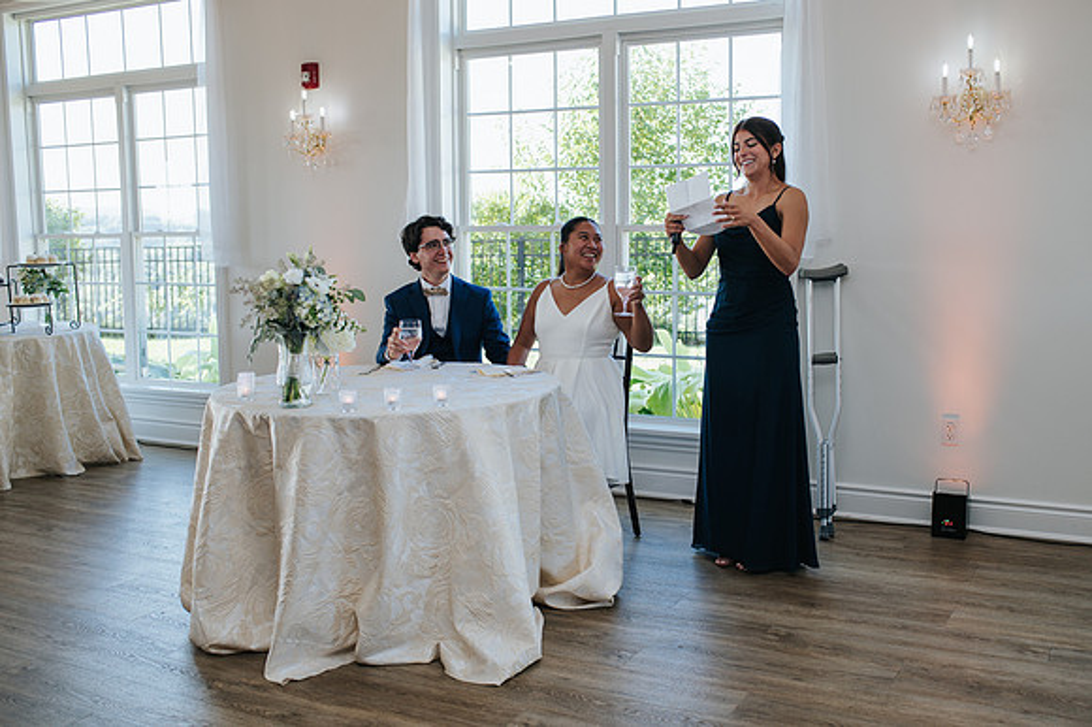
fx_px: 1152
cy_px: 378
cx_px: 566
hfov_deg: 50.7
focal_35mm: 38
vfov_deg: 35.0
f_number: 3.2
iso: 280
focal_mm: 35
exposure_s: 1/200
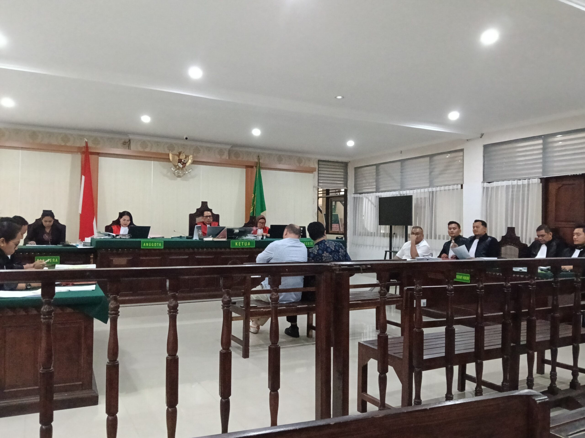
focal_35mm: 27
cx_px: 292
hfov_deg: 65.3
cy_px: 219
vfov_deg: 51.4
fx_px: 456
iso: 1250
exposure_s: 1/25
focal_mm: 3.98
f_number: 1.8
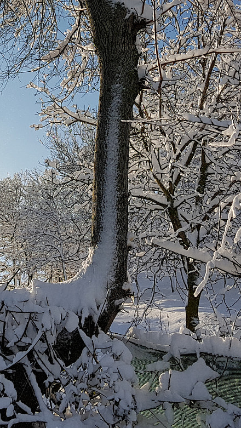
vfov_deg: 35.1
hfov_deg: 20.3
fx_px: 658
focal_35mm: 58
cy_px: 101
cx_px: 16
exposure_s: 1/3640
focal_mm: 4.2
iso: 50
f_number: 1.7
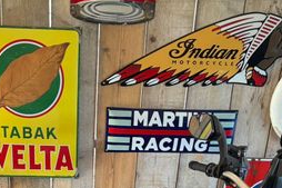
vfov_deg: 19.3
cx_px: 95
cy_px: 266
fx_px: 493
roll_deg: -1.3
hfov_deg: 31.7
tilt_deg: -26.9
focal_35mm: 63
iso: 250
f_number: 1.78
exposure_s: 1/50
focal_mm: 6.76
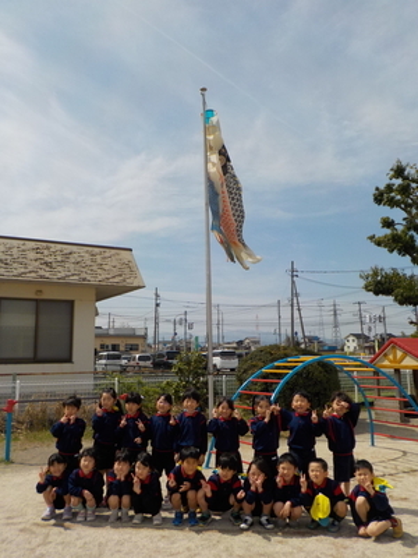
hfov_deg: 46.8
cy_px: 279
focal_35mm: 30
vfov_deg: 60.0
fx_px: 483
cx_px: 209
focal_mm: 4.1
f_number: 6.6
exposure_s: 1/640
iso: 125
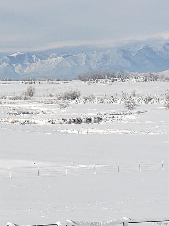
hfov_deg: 28.0
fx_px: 338
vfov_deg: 36.8
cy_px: 113
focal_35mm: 52
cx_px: 84
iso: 32
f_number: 2.4
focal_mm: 6
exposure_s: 1/1114
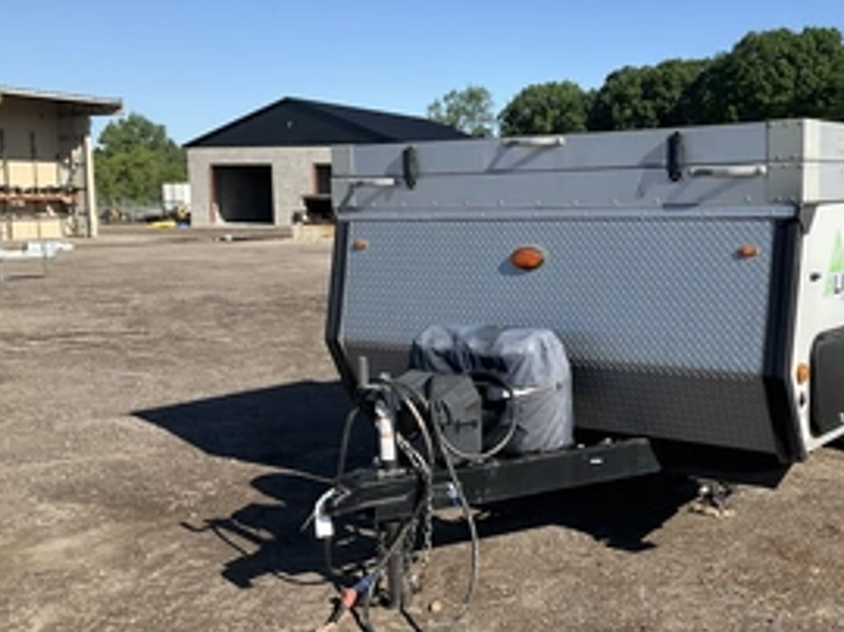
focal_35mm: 43
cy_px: 360
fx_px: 1047
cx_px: 585
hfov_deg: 43.1
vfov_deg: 33.5
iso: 25
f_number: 1.8
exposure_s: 1/1534
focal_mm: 3
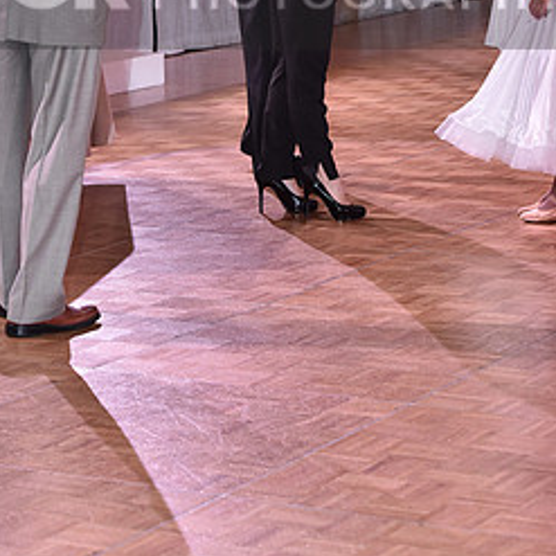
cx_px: 289
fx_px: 2835
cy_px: -25
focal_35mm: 156
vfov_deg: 11.1
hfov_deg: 11.2
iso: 2000
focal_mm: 78
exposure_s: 1/400
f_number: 5
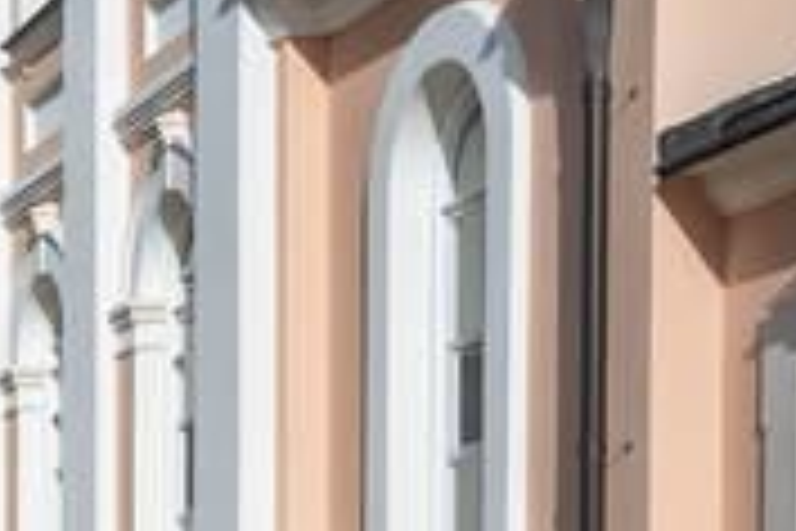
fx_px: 2963
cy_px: 1044
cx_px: -769
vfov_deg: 9.6
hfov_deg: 13.3
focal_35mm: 134
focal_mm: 33
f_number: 10
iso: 100
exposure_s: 1/320
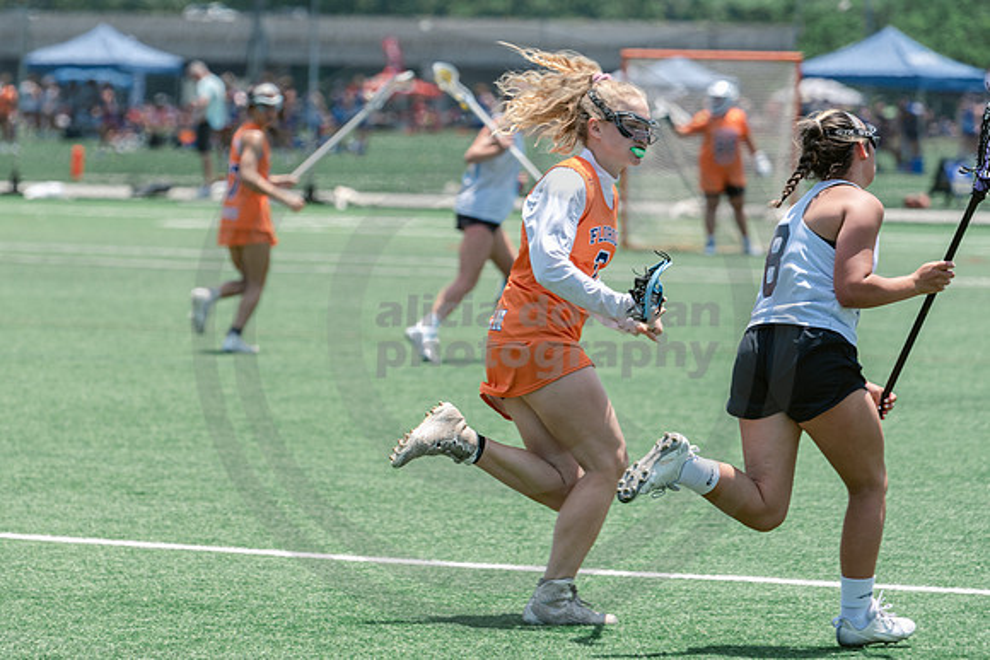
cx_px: 343
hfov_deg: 7.8
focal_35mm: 264
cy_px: 260
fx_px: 7250
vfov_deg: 5.2
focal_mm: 200
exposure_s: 1/1600
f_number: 5
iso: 400
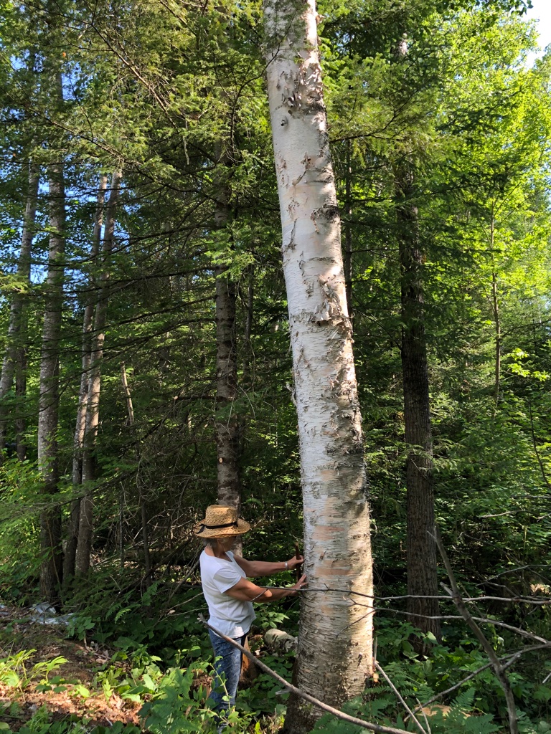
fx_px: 594
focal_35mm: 28
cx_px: 276
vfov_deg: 63.4
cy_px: 367
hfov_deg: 49.7
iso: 25
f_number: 1.8
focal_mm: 3.99
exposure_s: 1/120
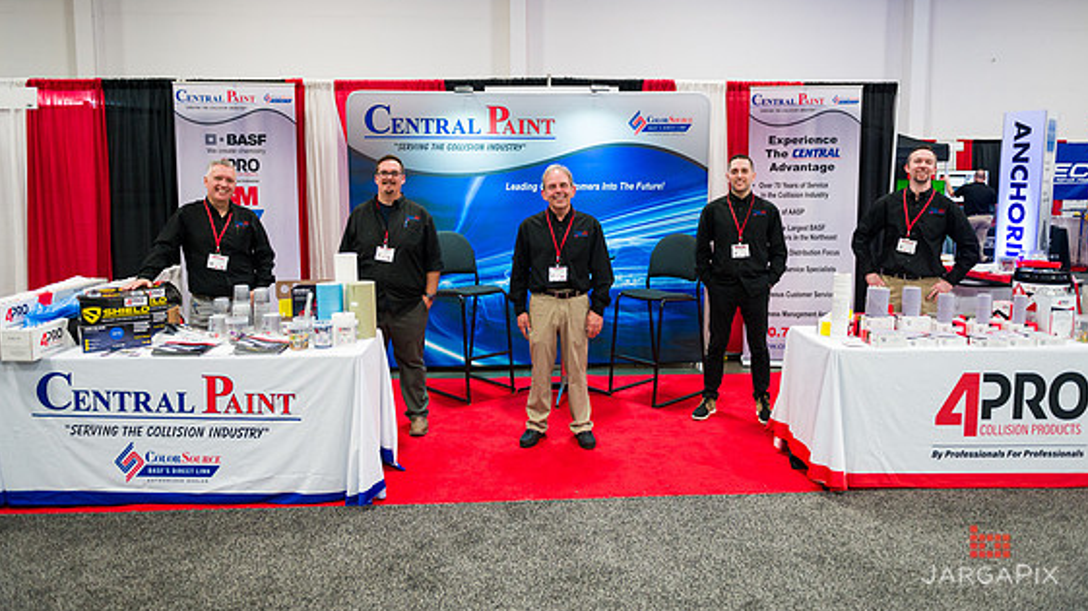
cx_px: 545
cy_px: 252
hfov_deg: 71.9
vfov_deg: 44.2
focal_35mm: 26
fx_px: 750
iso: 3200
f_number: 3.2
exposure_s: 1/320
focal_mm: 24
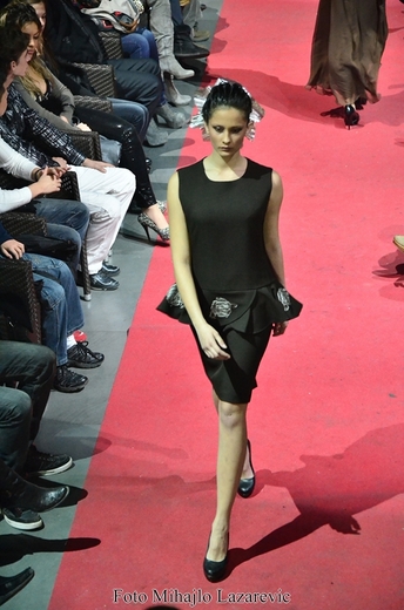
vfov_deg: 16.1
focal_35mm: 128
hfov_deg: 10.7
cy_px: 305
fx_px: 2158
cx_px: 202
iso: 3200
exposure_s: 1/125
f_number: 5.6
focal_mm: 85
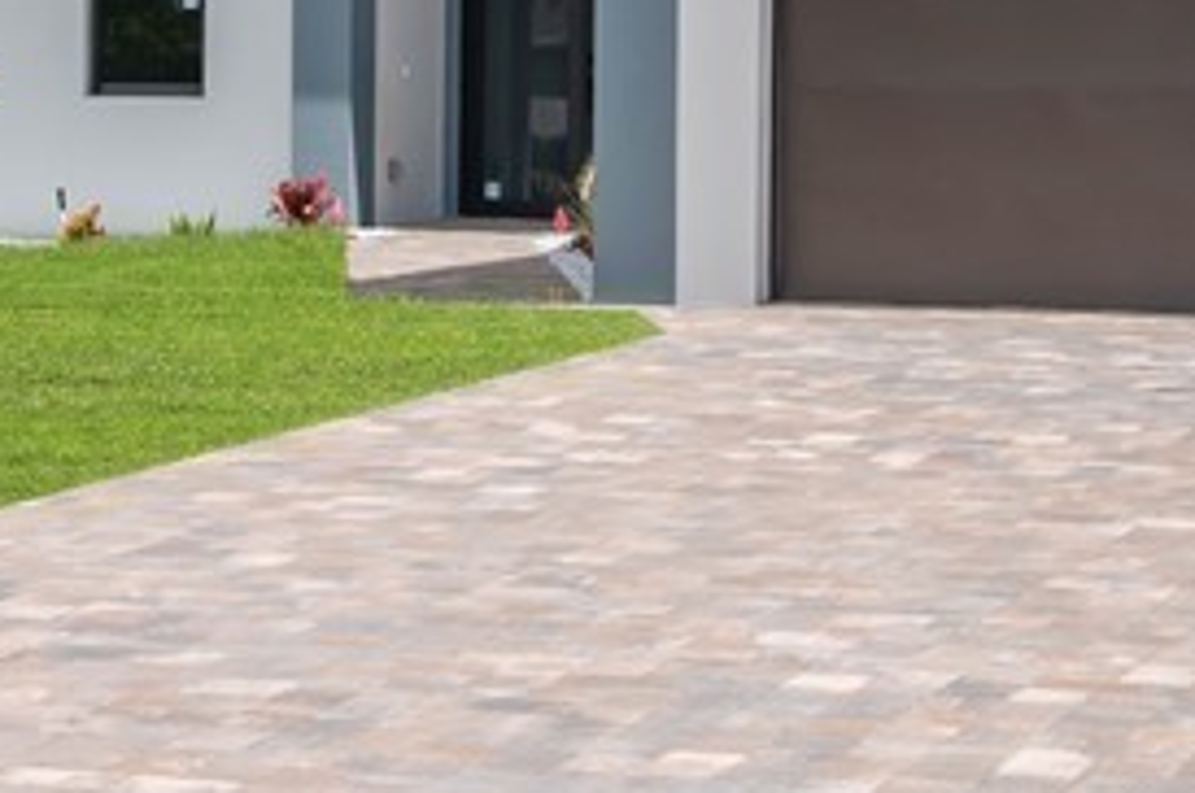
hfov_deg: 17.2
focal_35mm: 119
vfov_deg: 11.4
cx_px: 591
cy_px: 89
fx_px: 3945
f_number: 8
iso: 100
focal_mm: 20
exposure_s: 1/500
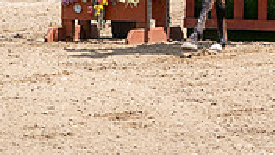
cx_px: 228
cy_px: -145
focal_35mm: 582
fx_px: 4244
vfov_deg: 2.1
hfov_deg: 3.7
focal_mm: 169
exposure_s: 1/500
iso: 100
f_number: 5.6
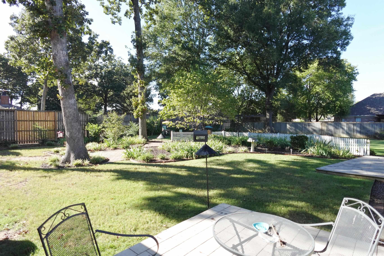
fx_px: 213
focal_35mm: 20
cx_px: 192
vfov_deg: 61.9
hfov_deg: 84.0
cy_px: 128
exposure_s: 1/1000
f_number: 2
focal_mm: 7.6
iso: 125
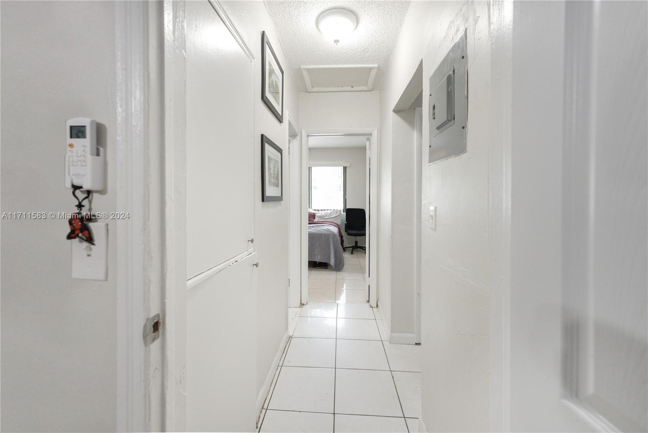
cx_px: 324
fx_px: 252
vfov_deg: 81.3
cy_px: 216
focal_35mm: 14
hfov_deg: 104.2
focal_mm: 14
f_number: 4
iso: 2500
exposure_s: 1/125
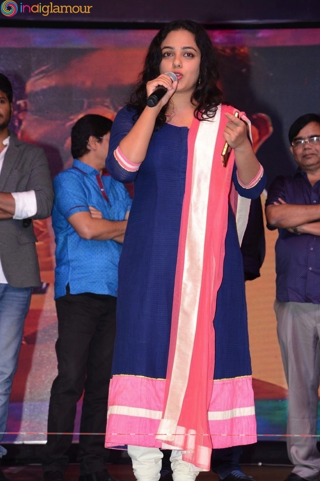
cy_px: 241
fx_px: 2114
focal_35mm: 159
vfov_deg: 13.0
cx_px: 160
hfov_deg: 8.7
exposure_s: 1/125
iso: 1000
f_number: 6.3
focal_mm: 105
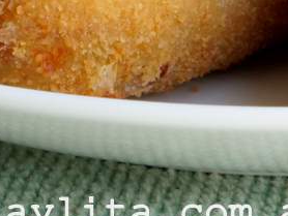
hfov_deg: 5.7
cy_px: -230
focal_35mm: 345
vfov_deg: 4.3
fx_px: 2873
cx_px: 316
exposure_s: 1/100
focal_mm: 40
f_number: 11
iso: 1600
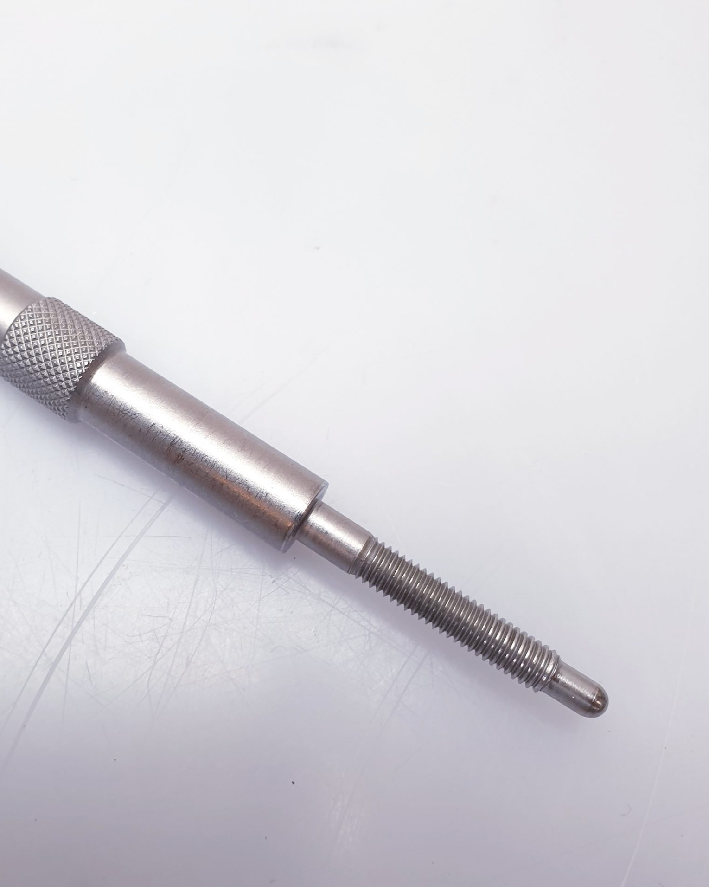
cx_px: 231
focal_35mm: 34
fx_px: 892
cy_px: 445
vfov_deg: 52.8
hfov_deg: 42.7
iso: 125
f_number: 2.4
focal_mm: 4.3
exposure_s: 1/50
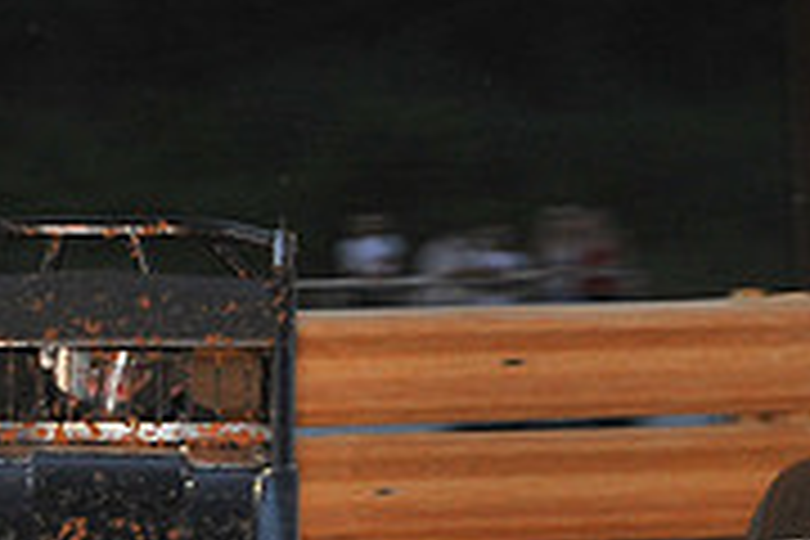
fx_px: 7244
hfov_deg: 6.4
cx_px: 536
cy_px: 560
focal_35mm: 322
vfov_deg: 4.3
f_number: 8
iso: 1000
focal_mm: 100
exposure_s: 1/320
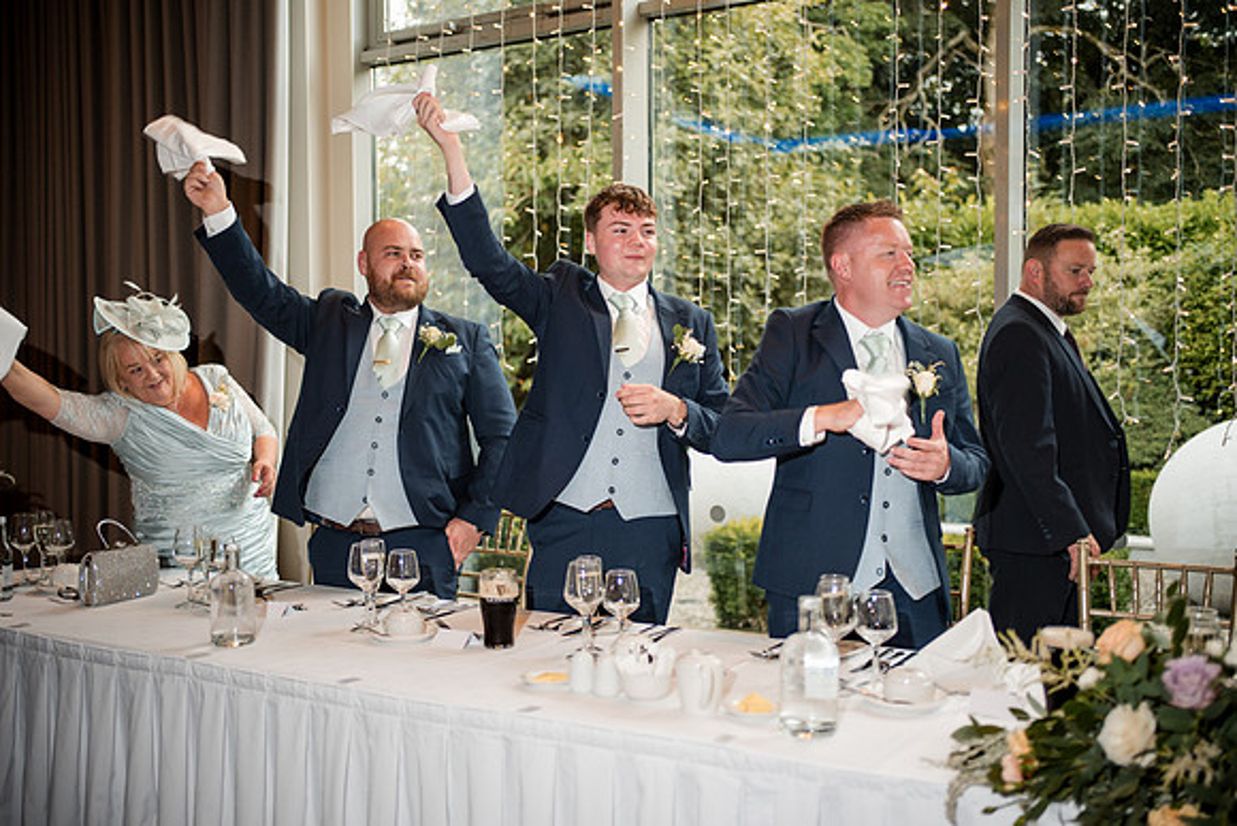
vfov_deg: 37.9
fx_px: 1203
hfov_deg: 54.4
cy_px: 413
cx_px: 618
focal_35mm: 35
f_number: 1.8
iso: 200
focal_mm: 35
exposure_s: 1/200
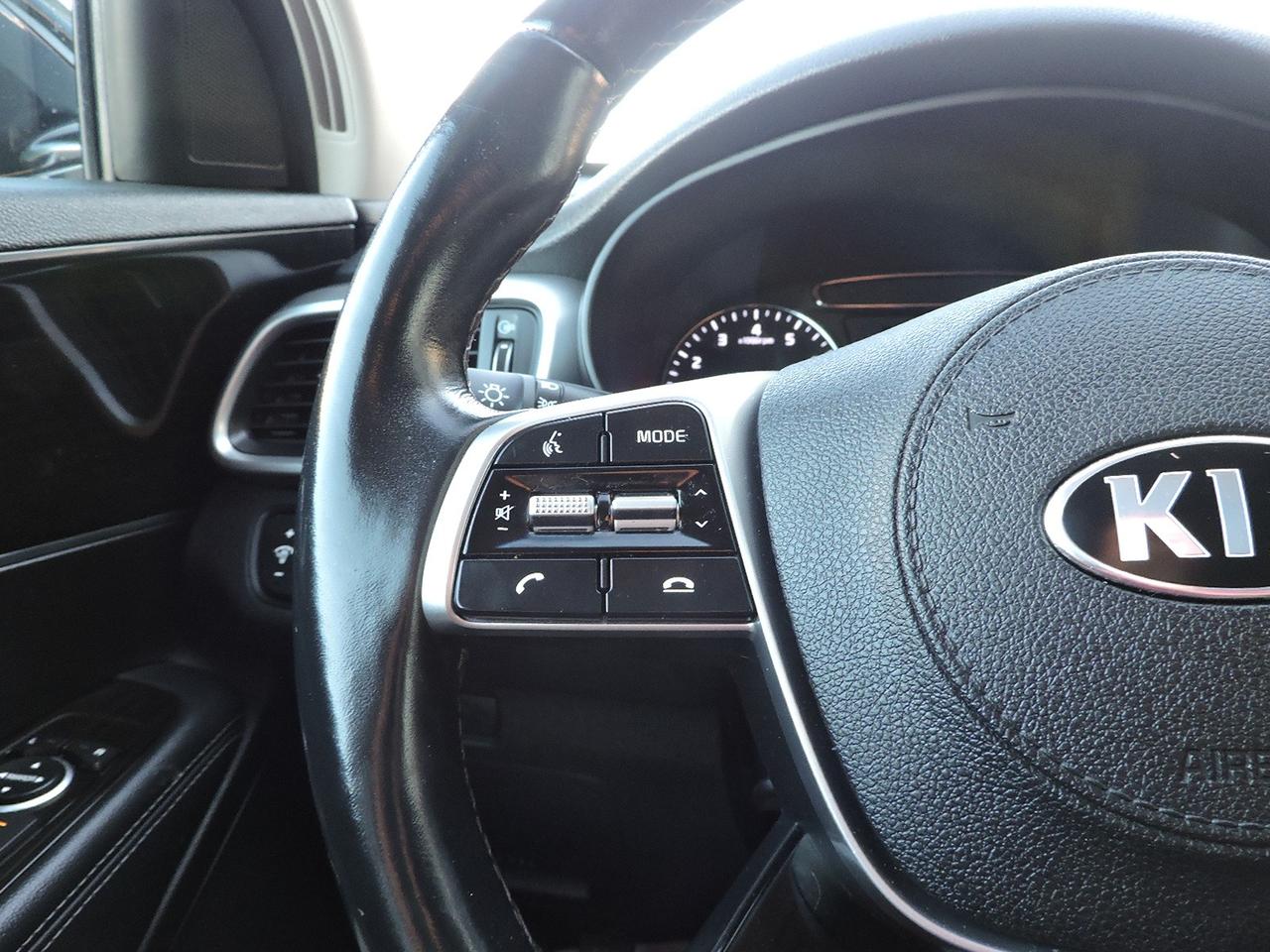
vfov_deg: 56.8
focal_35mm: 24
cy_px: 476
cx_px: 635
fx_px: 881
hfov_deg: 71.6
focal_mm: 4.3
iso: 400
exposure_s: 1/25
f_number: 3
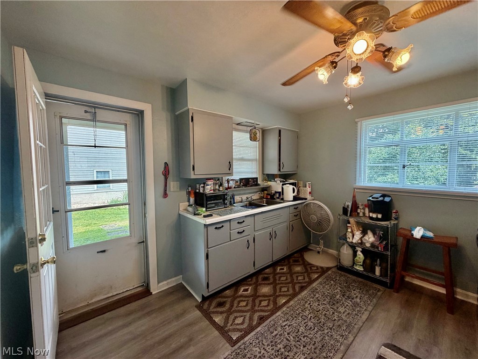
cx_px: 239
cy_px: 180
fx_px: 193
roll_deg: +0.8
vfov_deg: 85.7
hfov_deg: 102.1
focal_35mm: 14
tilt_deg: -3.7
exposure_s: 1/120
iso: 200
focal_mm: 2.22
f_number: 2.2
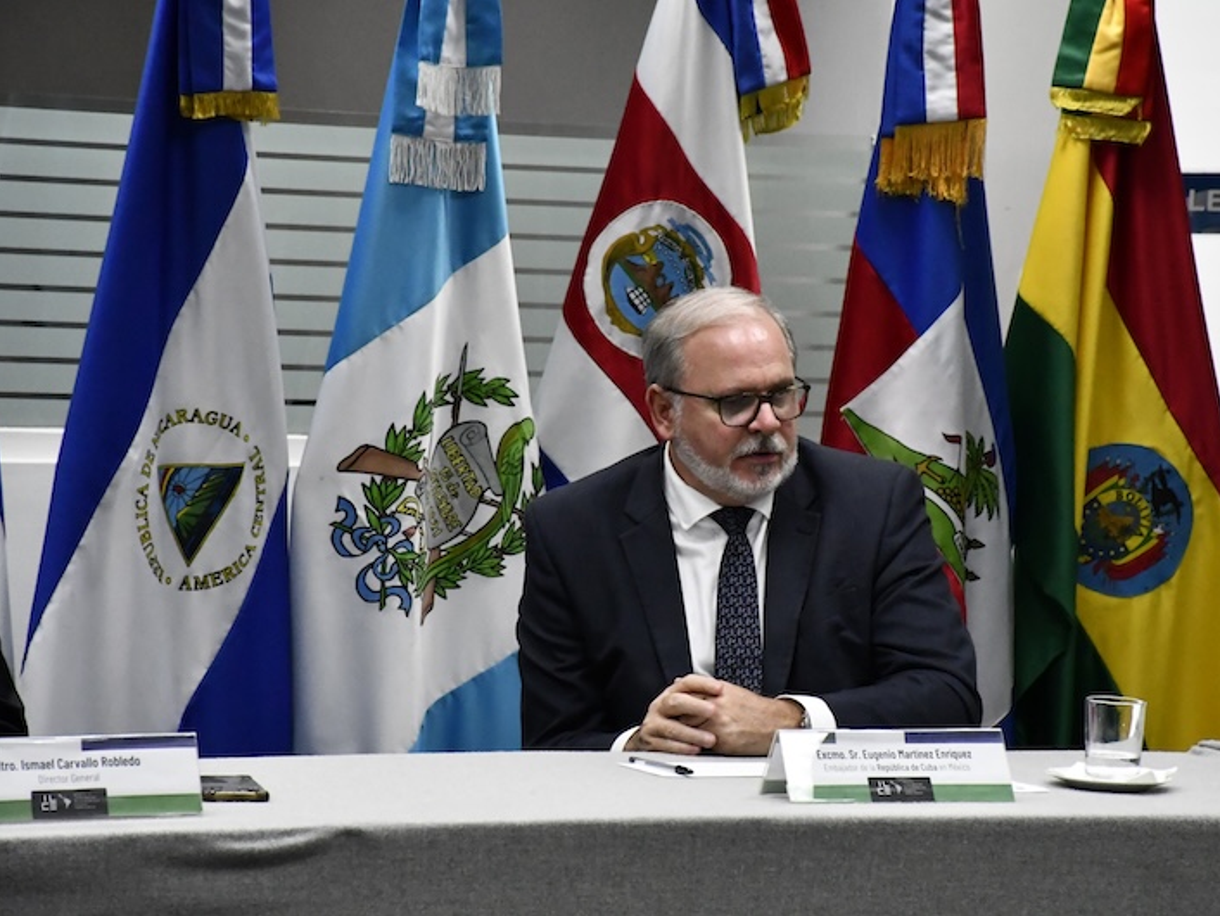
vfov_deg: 8.1
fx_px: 6452
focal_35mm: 183
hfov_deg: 10.8
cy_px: 457
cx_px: 684
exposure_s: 1/250
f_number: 8
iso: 10000
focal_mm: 112
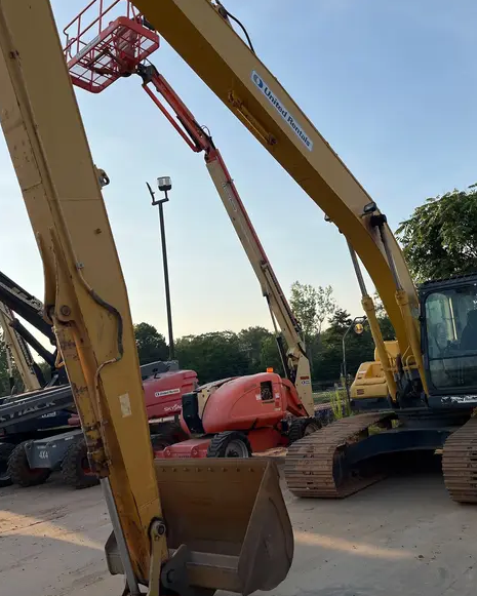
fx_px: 565
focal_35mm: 32
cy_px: 257
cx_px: 276
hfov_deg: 45.7
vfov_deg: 55.5
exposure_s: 1/2967
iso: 50
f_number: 1.6
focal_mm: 5.1
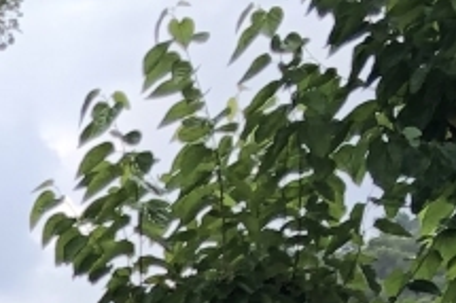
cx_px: -836
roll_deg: +0.1
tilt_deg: -4.7
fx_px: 2746
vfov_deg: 5.6
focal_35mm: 217
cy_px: 1136
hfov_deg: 8.3
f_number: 1.8
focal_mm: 3.99
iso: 20
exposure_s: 1/475
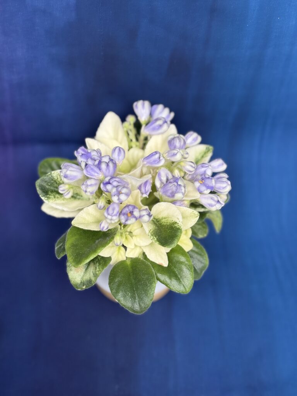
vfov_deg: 36.8
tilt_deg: -54.8
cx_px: 148
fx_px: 595
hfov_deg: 28.0
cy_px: 198
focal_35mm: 52
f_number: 1.6
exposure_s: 1/40
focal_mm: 5.96
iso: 200
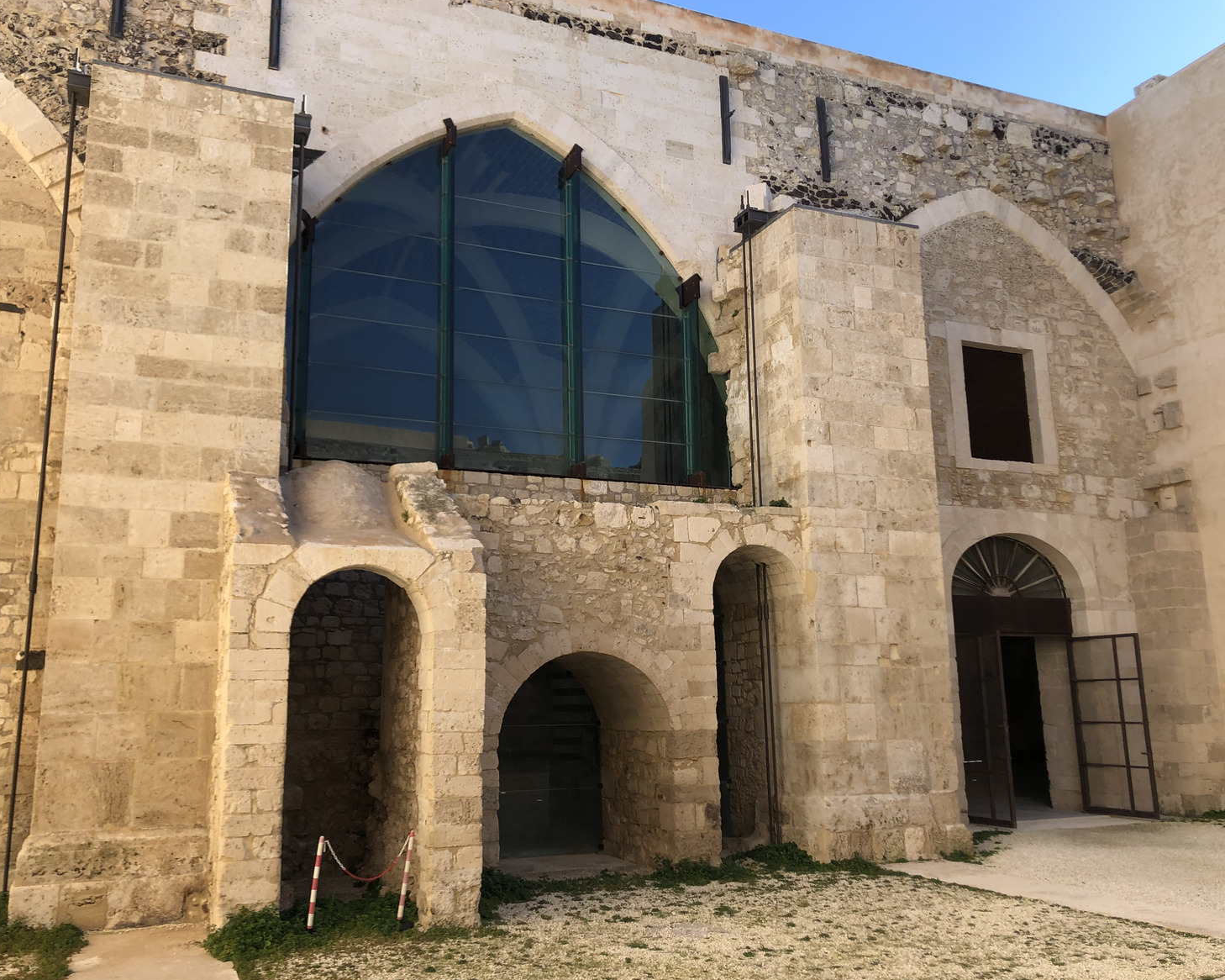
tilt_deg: +11.4
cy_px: 481
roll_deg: +1.4
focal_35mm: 30
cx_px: 593
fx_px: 1088
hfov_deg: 58.8
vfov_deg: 48.5
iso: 20
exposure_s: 1/762
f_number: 1.8
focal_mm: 4
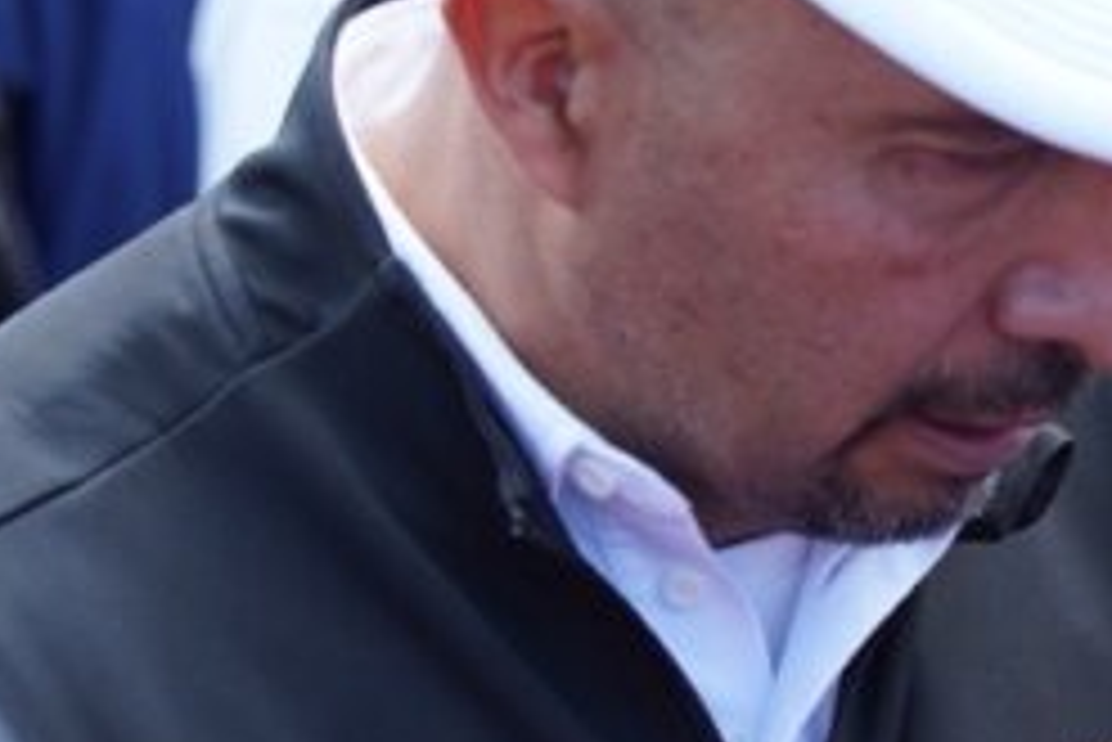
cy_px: 499
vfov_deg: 9.5
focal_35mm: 145
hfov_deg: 14.0
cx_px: 986
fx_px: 4481
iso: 100
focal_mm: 35
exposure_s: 1/500
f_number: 2.5
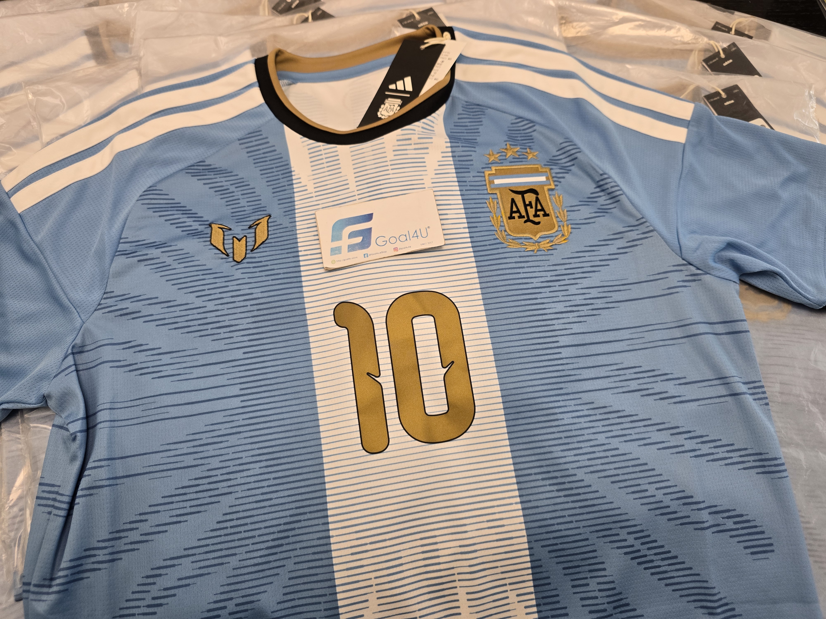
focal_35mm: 23
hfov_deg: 73.9
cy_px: 310
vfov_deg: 58.9
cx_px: 413
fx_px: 549
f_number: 1.7
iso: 200
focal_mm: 6.3
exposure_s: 1/180
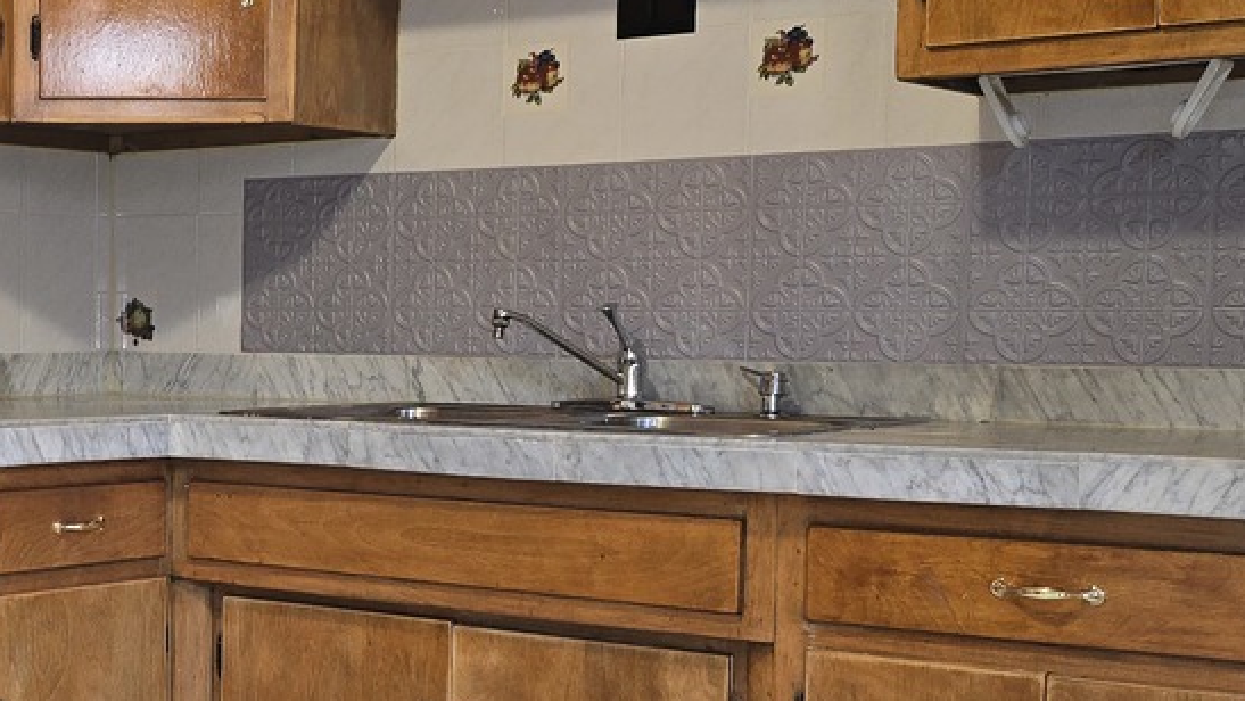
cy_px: 501
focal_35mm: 66
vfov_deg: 18.2
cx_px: 14
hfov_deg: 29.8
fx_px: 2179
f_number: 1.7
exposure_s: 1/24
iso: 100
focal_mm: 6.3
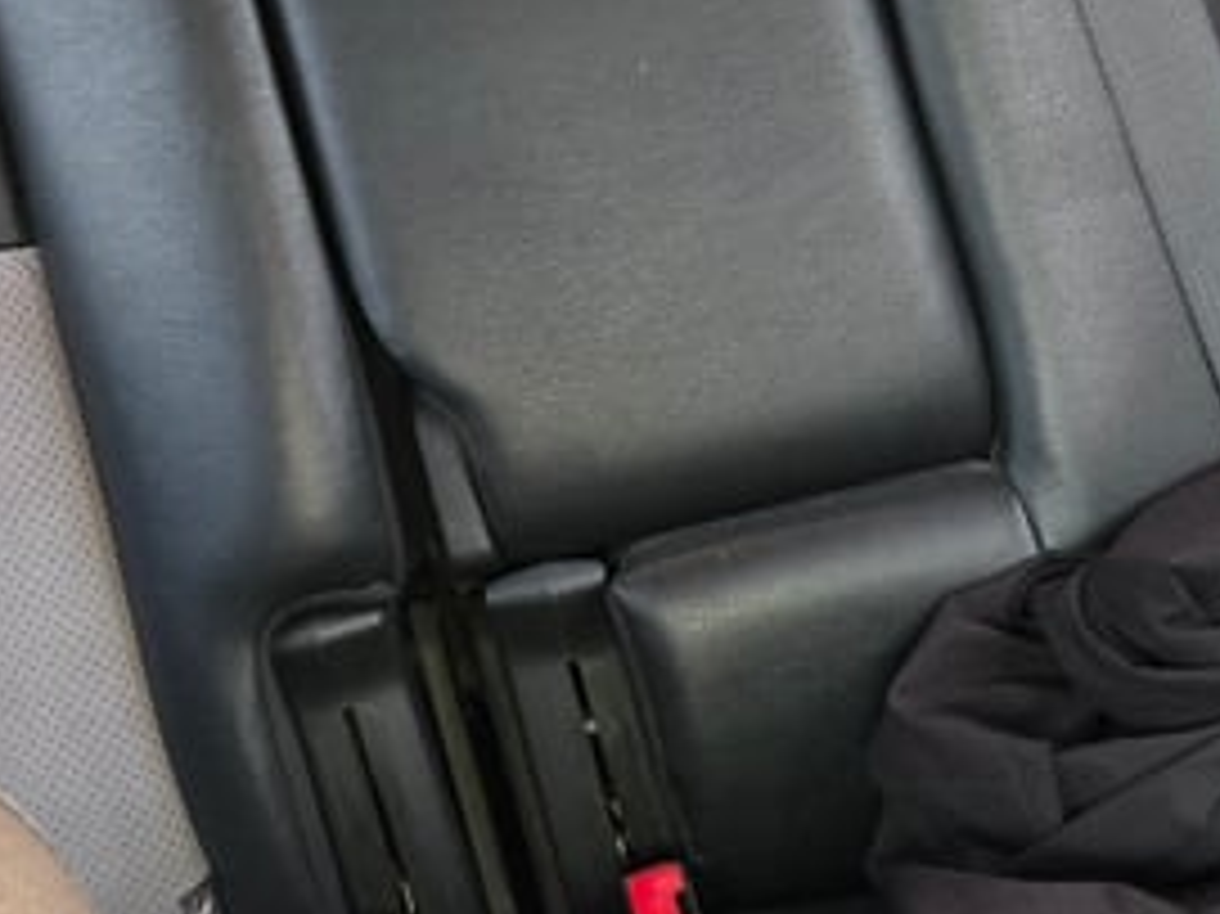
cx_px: -90
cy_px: 270
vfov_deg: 16.9
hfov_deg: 21.5
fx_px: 3065
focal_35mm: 87
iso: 500
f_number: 1.8
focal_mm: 5.4
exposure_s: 1/100
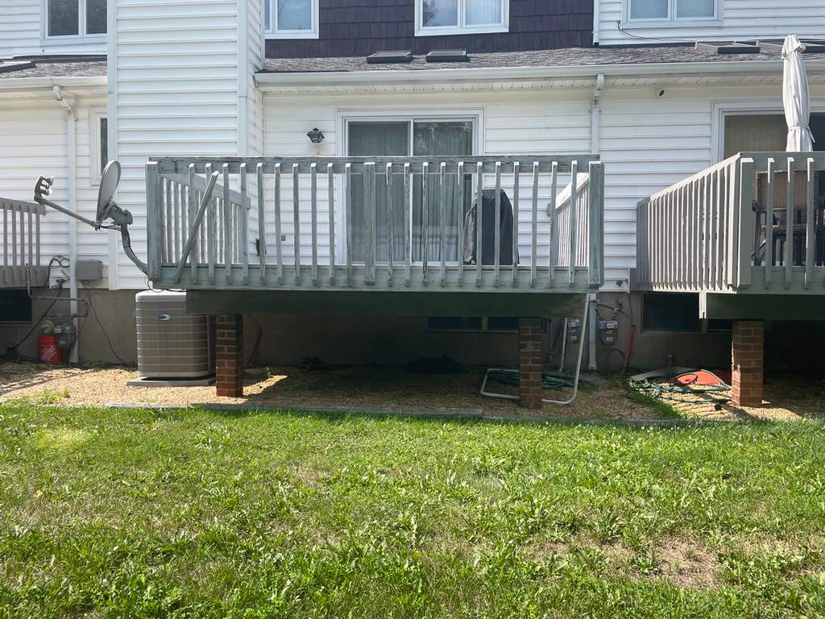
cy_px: 310
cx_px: 412
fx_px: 620
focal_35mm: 26
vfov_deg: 53.1
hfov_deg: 67.3
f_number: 1.6
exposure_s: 1/1575
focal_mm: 4.2
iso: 32
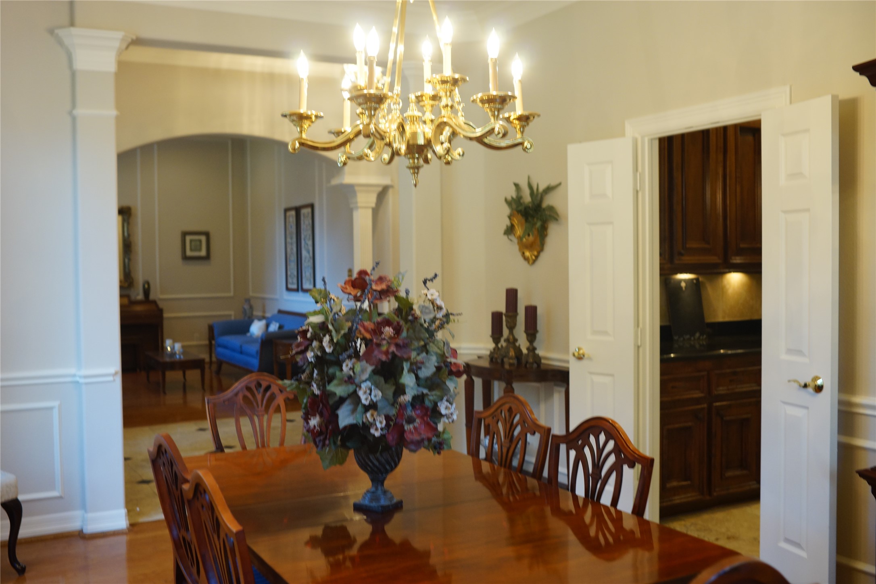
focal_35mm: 35
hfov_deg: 54.4
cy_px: 292
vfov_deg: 37.9
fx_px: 852
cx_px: 438
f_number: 4
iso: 640
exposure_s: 1/60
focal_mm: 35
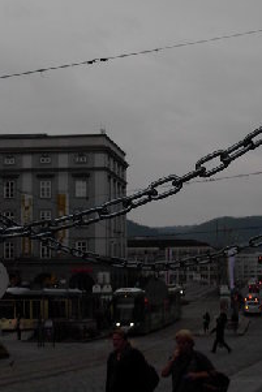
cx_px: 119
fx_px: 1265
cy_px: 132
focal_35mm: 116
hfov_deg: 11.8
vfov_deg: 17.6
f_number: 3.5
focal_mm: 11.5
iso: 79
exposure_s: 1/296
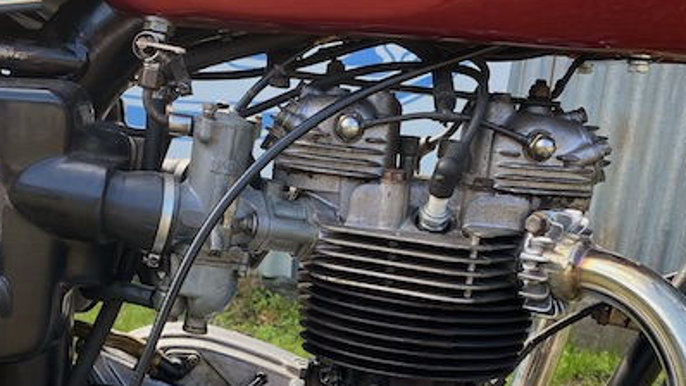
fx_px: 1037
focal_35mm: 57
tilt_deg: -17.8
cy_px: 379
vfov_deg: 20.5
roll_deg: -2.3
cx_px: 272
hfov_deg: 36.5
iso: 32
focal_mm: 4.25
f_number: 1.8
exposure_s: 1/128
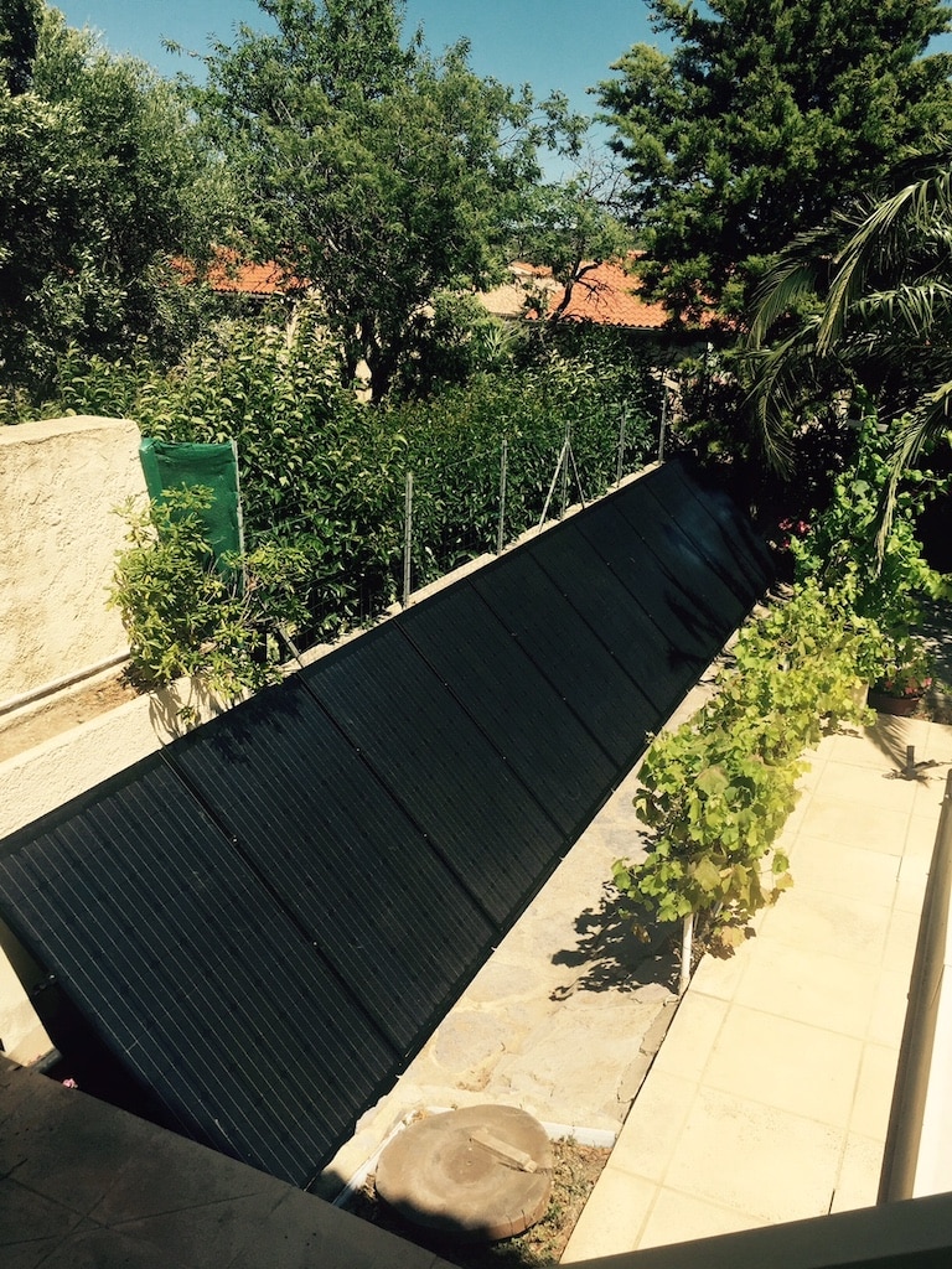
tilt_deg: -19.4
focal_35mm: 29
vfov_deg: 61.7
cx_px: 476
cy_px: 634
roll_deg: -1.8
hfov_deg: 48.2
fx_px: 1063
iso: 32
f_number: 2.2
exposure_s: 1/1647
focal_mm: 4.15
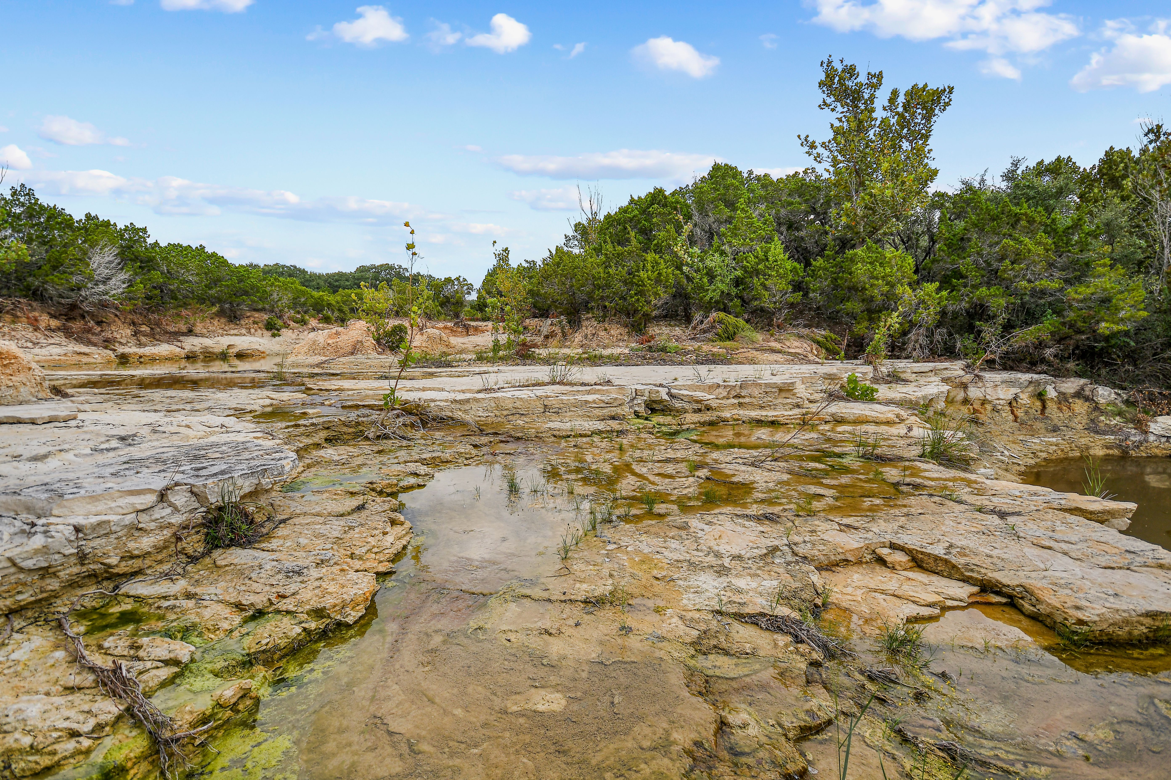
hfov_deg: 100.4
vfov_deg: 77.3
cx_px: 586
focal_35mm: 15
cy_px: 390
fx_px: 488
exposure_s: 1/125
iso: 125
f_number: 5.6
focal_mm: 10
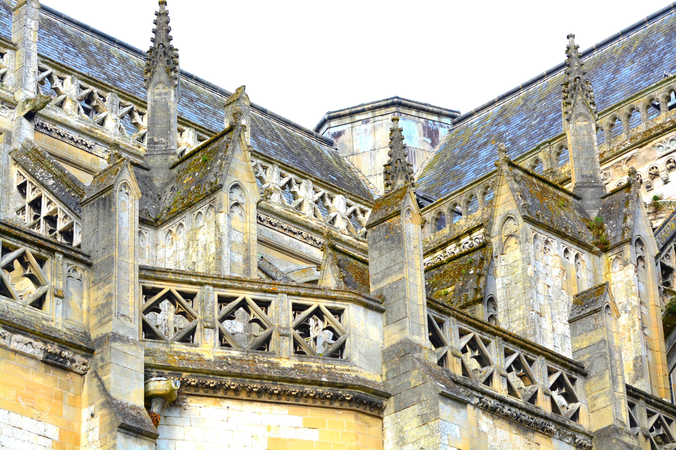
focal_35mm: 105
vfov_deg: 13.0
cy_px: 225
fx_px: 1972
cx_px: 338
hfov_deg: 19.5
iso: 180
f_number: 8
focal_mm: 70
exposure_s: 1/125
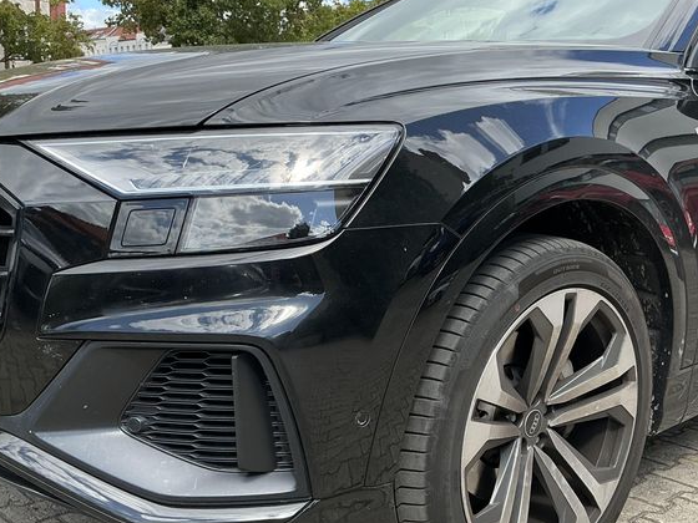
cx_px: 420
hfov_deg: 46.5
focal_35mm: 40
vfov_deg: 35.8
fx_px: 807
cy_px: 314
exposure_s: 1/529
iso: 25
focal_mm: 3
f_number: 1.8
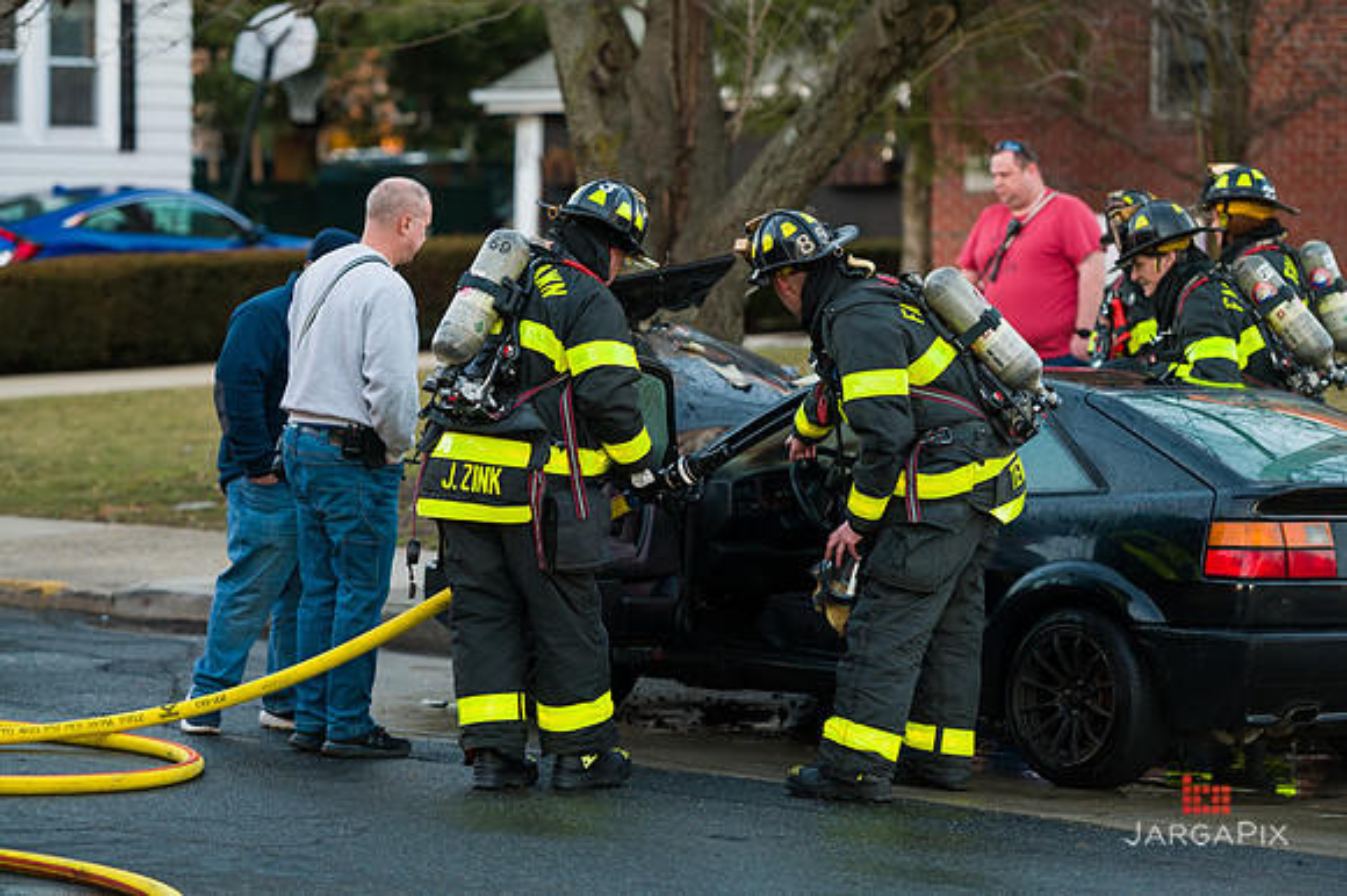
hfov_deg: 15.2
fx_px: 5048
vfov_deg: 10.1
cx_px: 674
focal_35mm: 135
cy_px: 448
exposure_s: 1/250
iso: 640
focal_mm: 135
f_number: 3.2
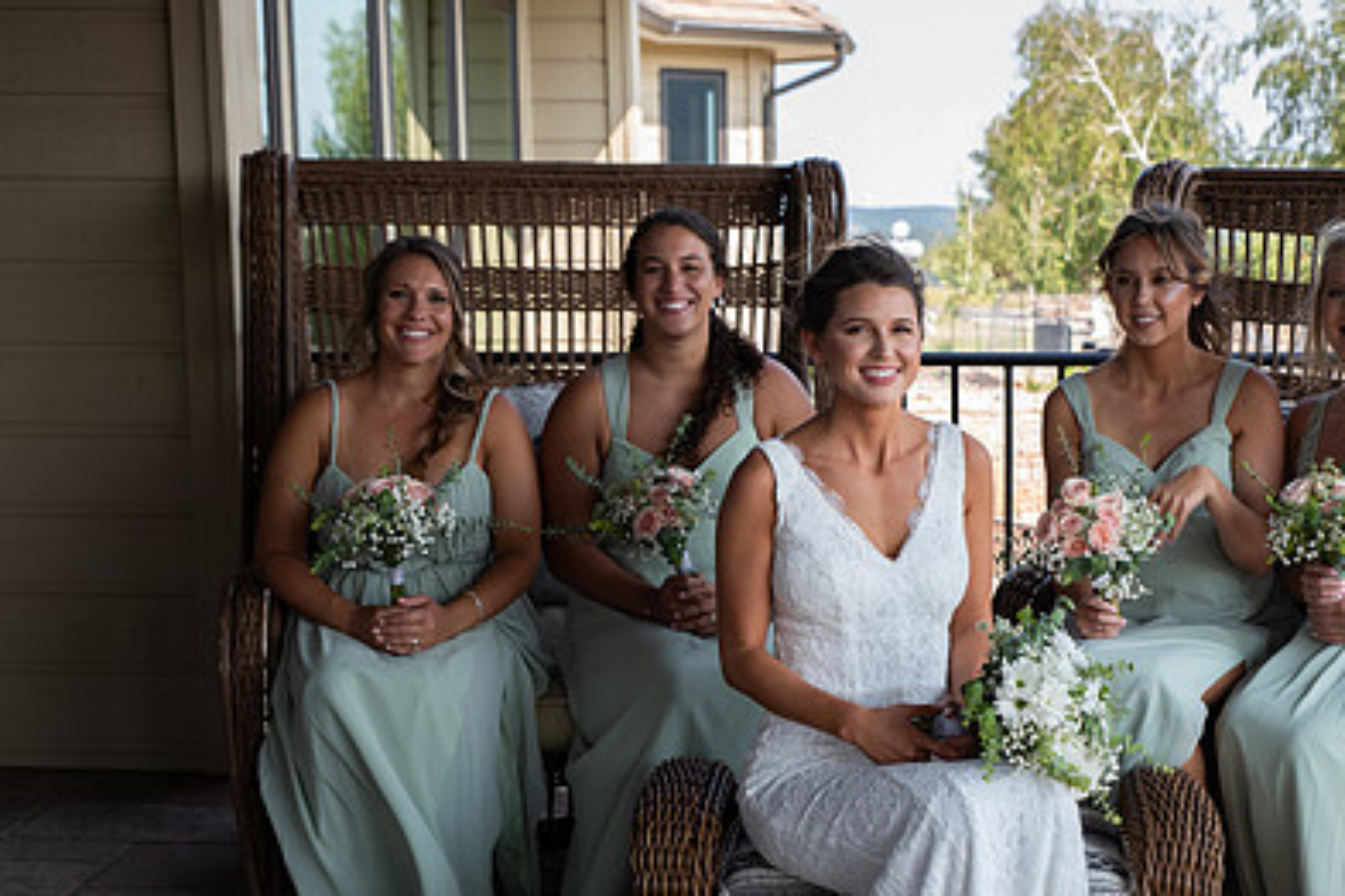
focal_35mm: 62
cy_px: 522
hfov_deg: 32.1
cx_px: 886
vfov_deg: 21.9
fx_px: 2316
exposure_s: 1/160
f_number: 4.5
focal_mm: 42
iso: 125
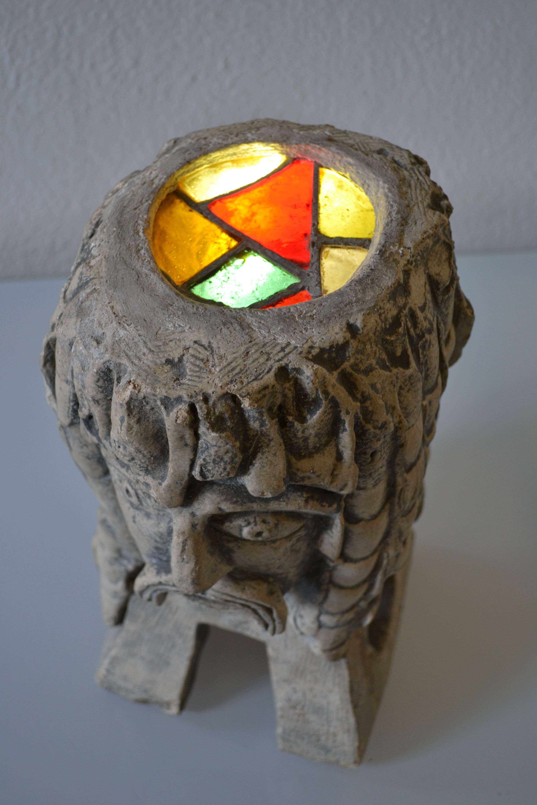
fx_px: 1074
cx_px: 268
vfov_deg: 41.1
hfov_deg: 28.1
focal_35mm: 48
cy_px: 402
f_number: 4.8
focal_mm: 32
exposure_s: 1/25
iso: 400
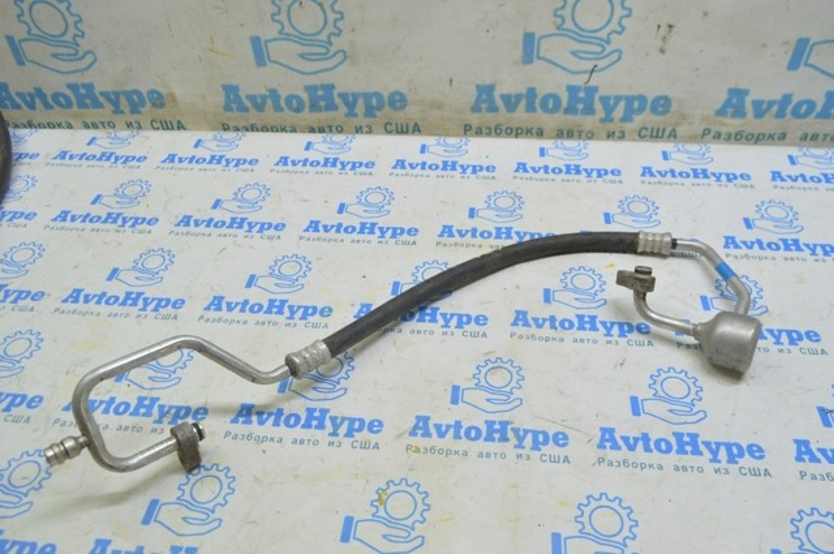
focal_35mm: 27
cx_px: 417
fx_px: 625
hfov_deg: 67.4
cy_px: 277
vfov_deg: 47.8
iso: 400
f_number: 5.6
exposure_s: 1/20
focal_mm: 18
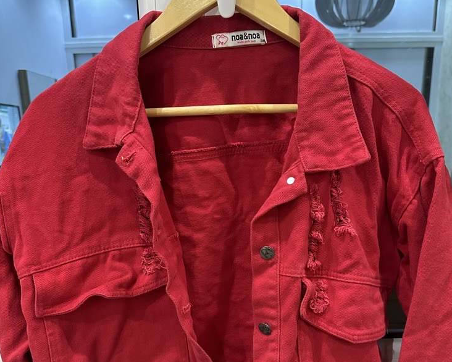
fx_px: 428
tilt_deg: -15.6
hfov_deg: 55.6
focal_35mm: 32
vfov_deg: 44.7
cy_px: 258
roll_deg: +1.3
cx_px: 228
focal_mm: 6.86
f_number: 1.78
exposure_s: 1/57
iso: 1000
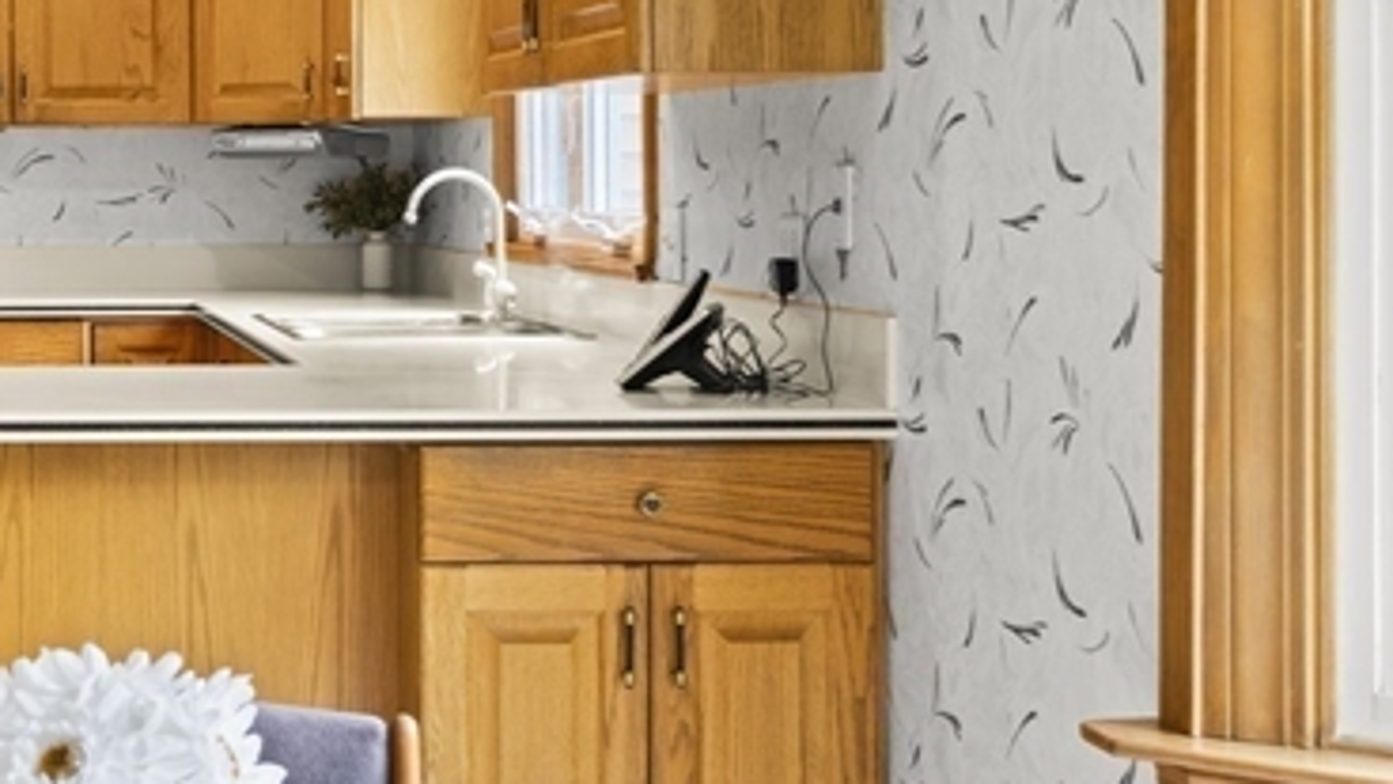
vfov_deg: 17.1
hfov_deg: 28.6
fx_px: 2586
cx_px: 64
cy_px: 138
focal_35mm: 70
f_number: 7.1
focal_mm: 24
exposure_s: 1/10
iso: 400
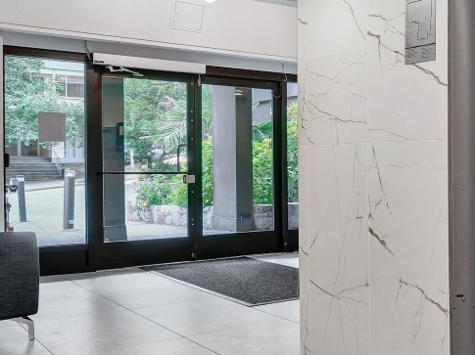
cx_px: 630
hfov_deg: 30.8
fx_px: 648
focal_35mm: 47
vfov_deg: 30.7
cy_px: 165
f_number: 8
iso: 400
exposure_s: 1/6
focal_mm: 14.7
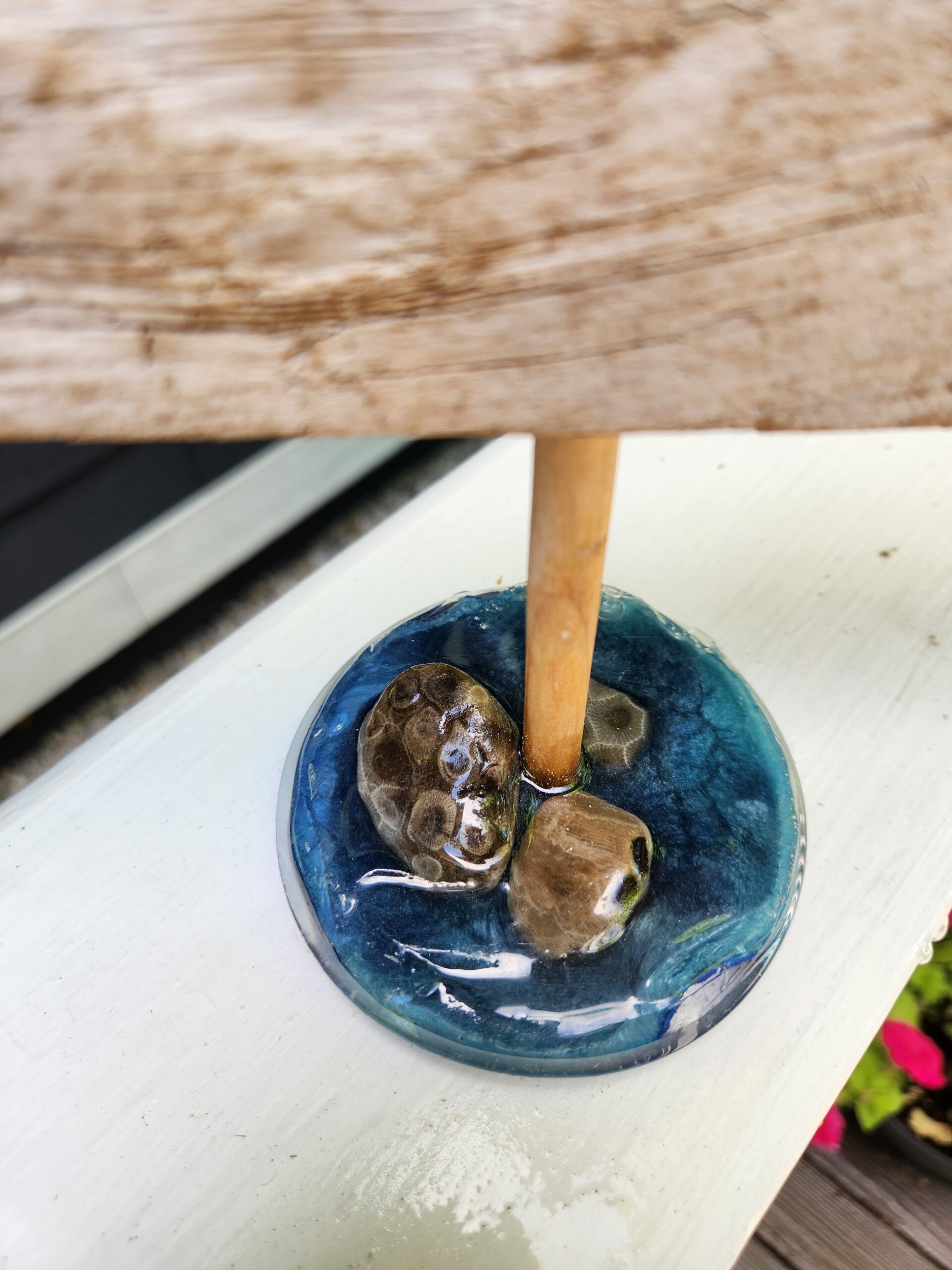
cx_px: 476
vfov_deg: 73.9
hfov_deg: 58.9
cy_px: 635
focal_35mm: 23
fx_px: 843
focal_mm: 5.4
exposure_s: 1/180
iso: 25
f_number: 1.8
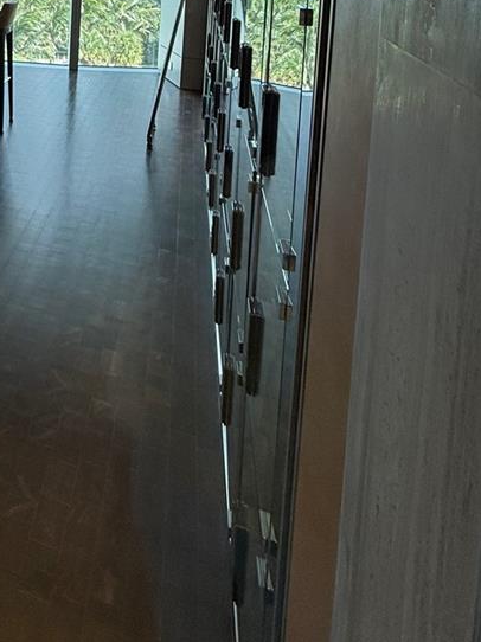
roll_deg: -2.5
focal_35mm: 31
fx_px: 575
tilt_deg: -2.9
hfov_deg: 39.6
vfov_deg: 45.5
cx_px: -7
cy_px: -46
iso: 50
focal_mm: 2.22
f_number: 2.2
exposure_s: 1/140
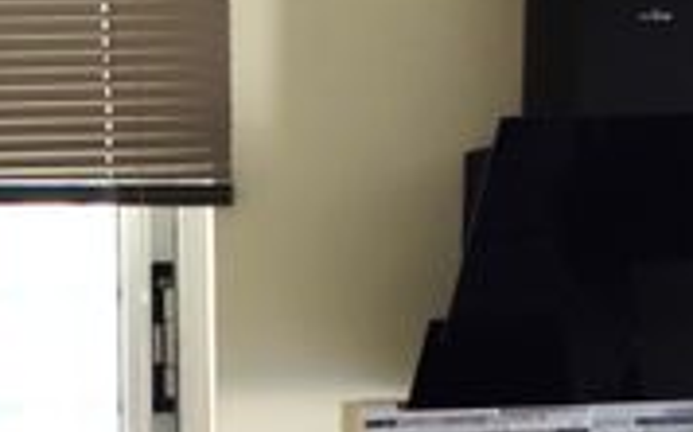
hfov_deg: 32.1
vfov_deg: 20.3
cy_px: 471
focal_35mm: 61
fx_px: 1151
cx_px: 86
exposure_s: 1/50
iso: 162
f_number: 2.2
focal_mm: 1.65
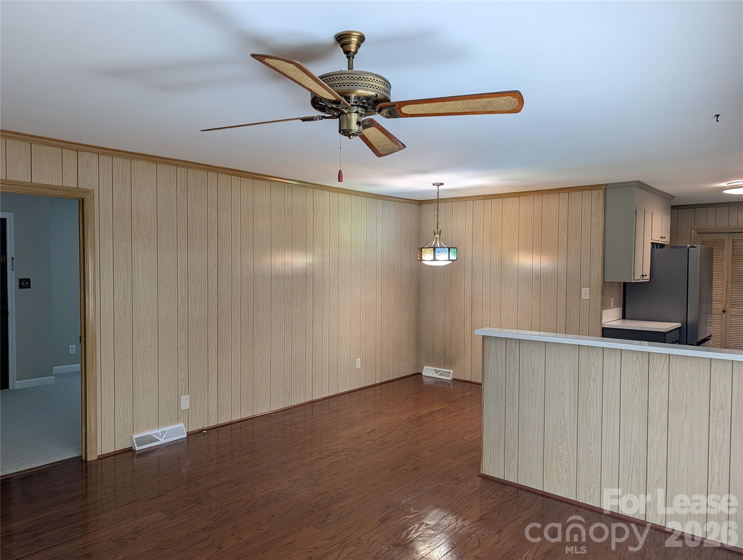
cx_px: 372
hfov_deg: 71.5
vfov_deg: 56.9
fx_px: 516
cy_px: 280
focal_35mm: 24
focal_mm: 6.9
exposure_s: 1/30
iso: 42
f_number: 1.68
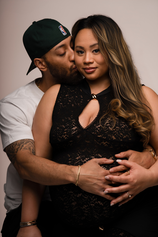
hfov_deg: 13.0
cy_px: 118
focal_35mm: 105
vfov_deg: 19.5
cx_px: 79
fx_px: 691
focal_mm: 105
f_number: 5
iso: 100
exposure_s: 1/160
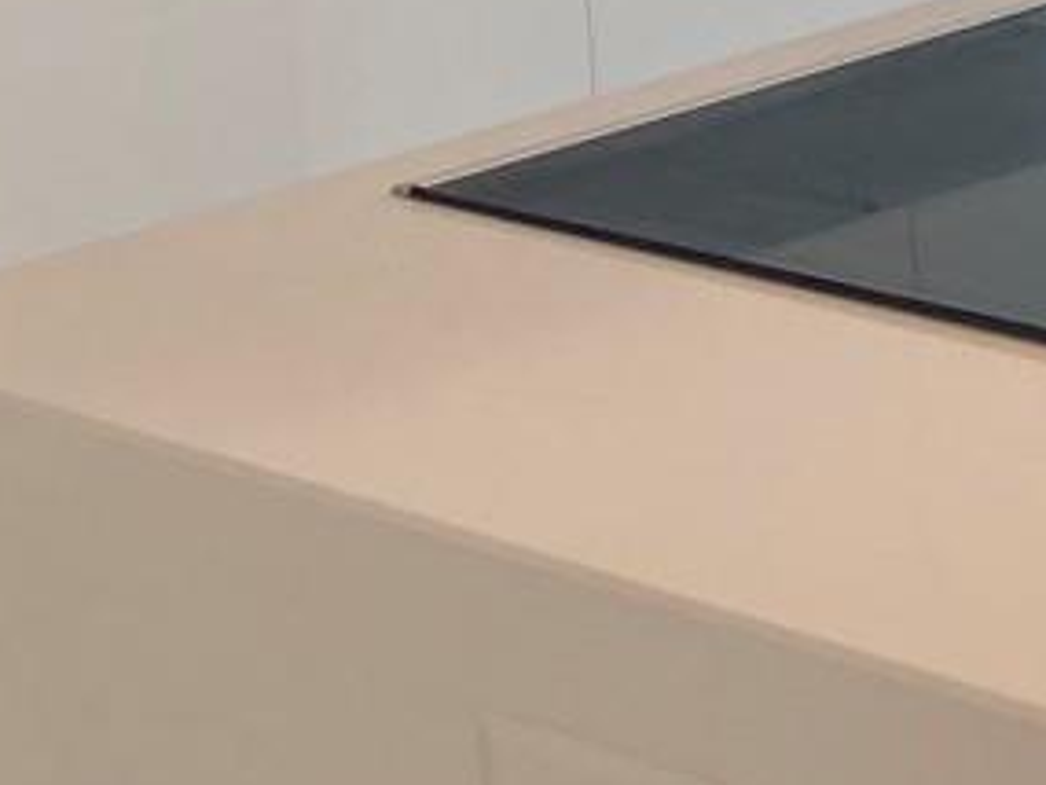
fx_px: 4414
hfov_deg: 13.4
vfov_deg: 9.6
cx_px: 844
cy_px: -668
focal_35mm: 146
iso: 100
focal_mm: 4.25
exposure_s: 1/120
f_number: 1.8
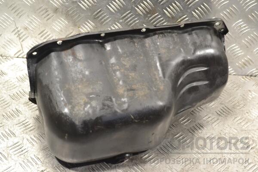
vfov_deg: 22.6
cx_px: 129
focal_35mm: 60
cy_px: 86
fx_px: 430
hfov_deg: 33.4
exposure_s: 1/200
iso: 3200
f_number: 7.1
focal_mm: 40
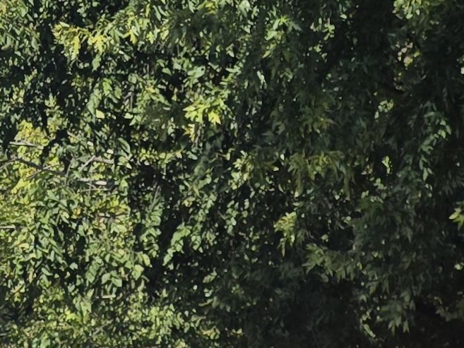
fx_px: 1877
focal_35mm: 140
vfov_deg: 9.2
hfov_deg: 13.3
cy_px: 901
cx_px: 705
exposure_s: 1/563
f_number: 1.7
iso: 12
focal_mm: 6.3
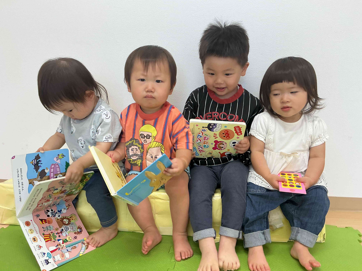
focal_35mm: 29
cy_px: 136
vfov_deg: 48.2
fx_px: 303
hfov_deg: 61.7
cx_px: 181
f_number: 1.8
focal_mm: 3
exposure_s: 1/60
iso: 40
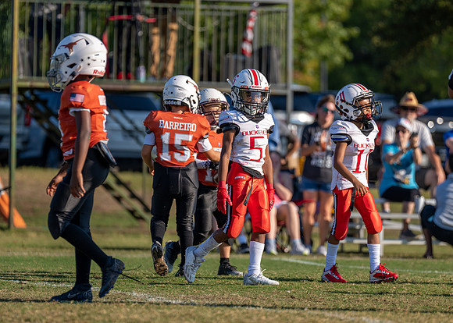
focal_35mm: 304
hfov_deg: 6.6
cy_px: 161
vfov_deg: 4.7
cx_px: 244
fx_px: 3917
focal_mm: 200
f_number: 2.8
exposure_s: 1/1600
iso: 100
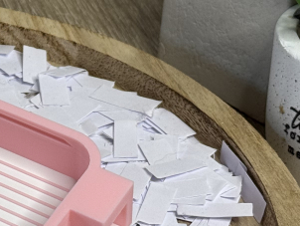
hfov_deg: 12.1
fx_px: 1388
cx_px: -63
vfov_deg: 9.3
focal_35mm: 160
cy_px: 34
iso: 80
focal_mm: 6.8
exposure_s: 1/100
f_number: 1.8
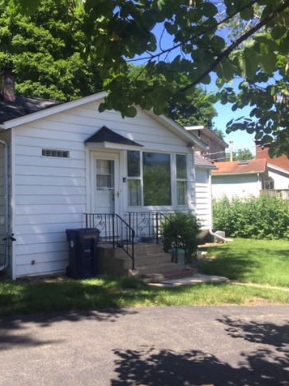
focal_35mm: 39
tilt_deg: +1.4
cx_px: 81
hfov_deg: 36.2
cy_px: 192
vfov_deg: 47.9
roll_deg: +0.7
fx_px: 434
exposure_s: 1/507
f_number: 2.2
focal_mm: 4.15
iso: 32
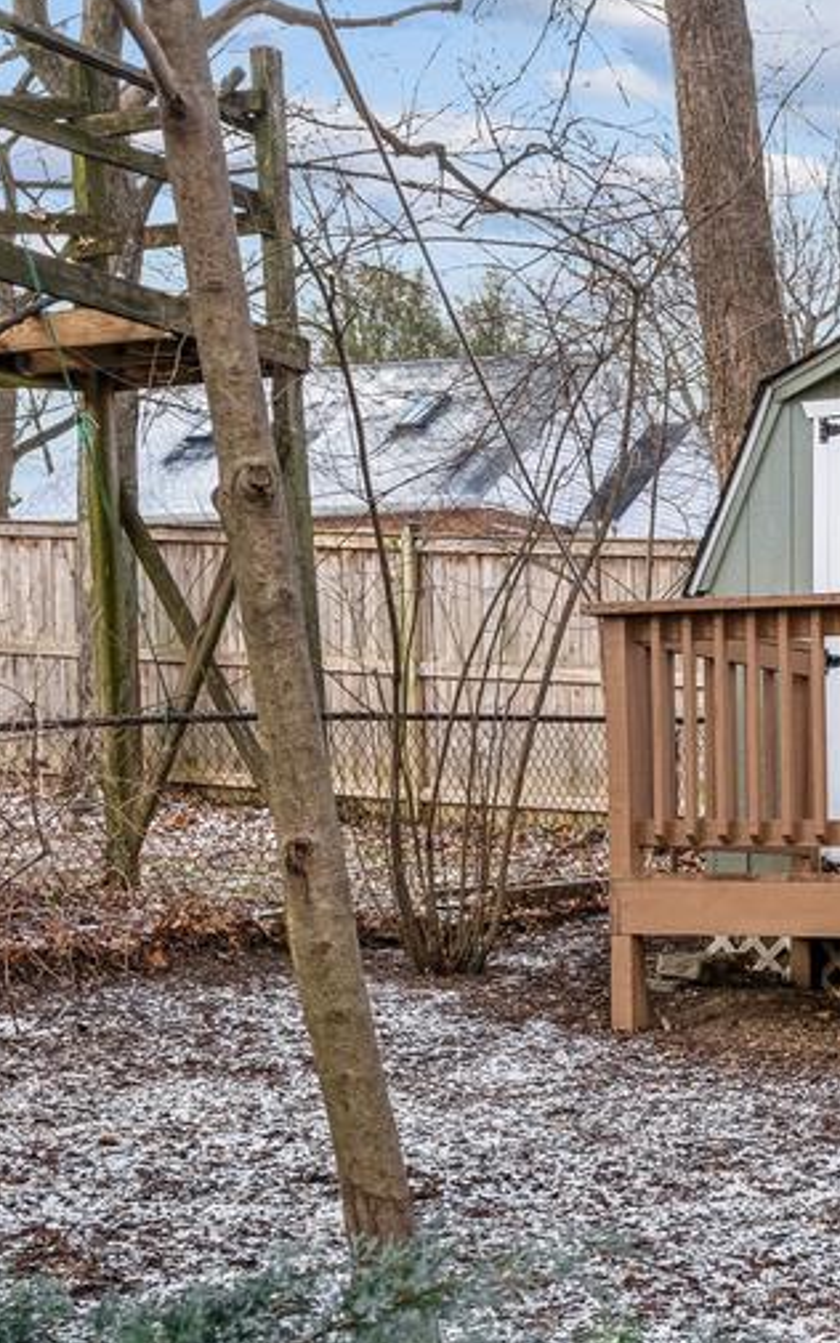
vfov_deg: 32.9
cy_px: 552
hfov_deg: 18.4
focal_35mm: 62
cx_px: 1292
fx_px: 2269
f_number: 7.1
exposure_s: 1/125
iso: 200
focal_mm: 30
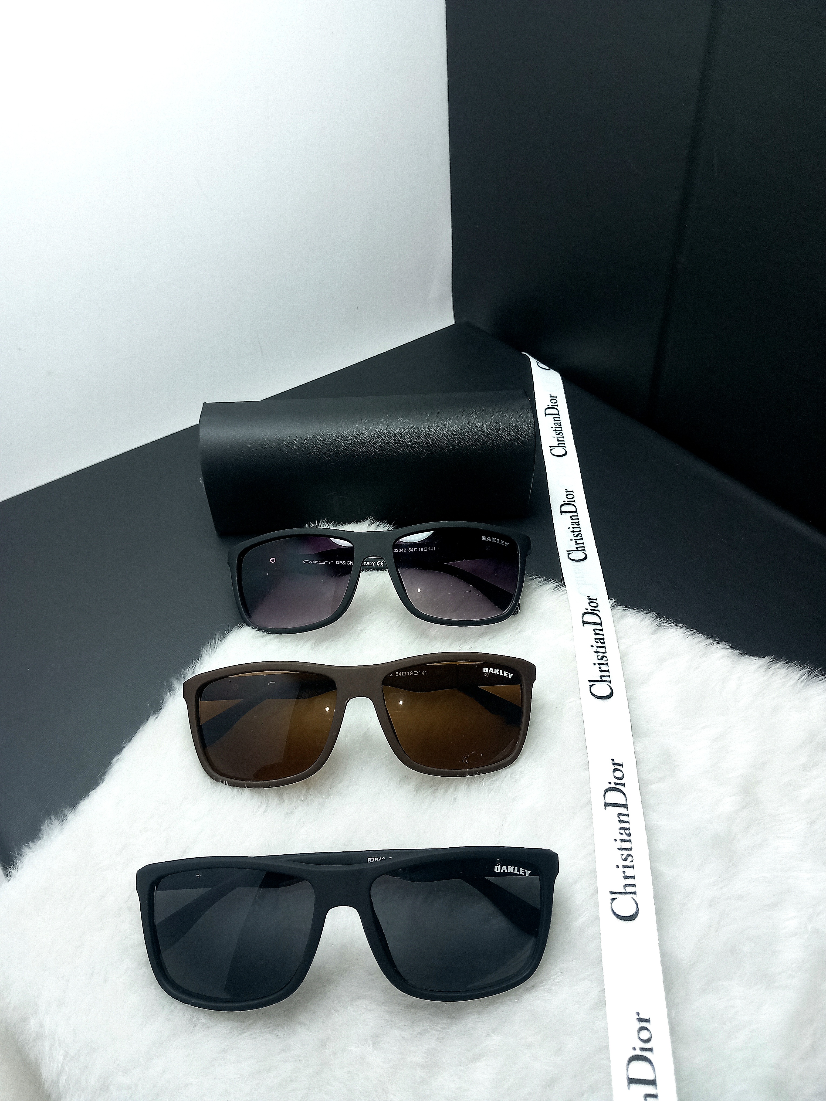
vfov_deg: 65.3
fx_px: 859
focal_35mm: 27
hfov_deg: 51.4
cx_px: 413
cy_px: 550
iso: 40
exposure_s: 1/101
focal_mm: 4
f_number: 1.8
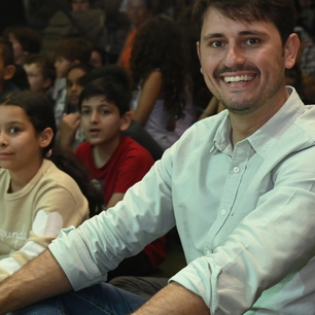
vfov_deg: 15.8
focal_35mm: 110
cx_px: 237
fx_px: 1132
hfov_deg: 15.8
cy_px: 176
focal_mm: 44
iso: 1600
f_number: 4
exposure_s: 1/100
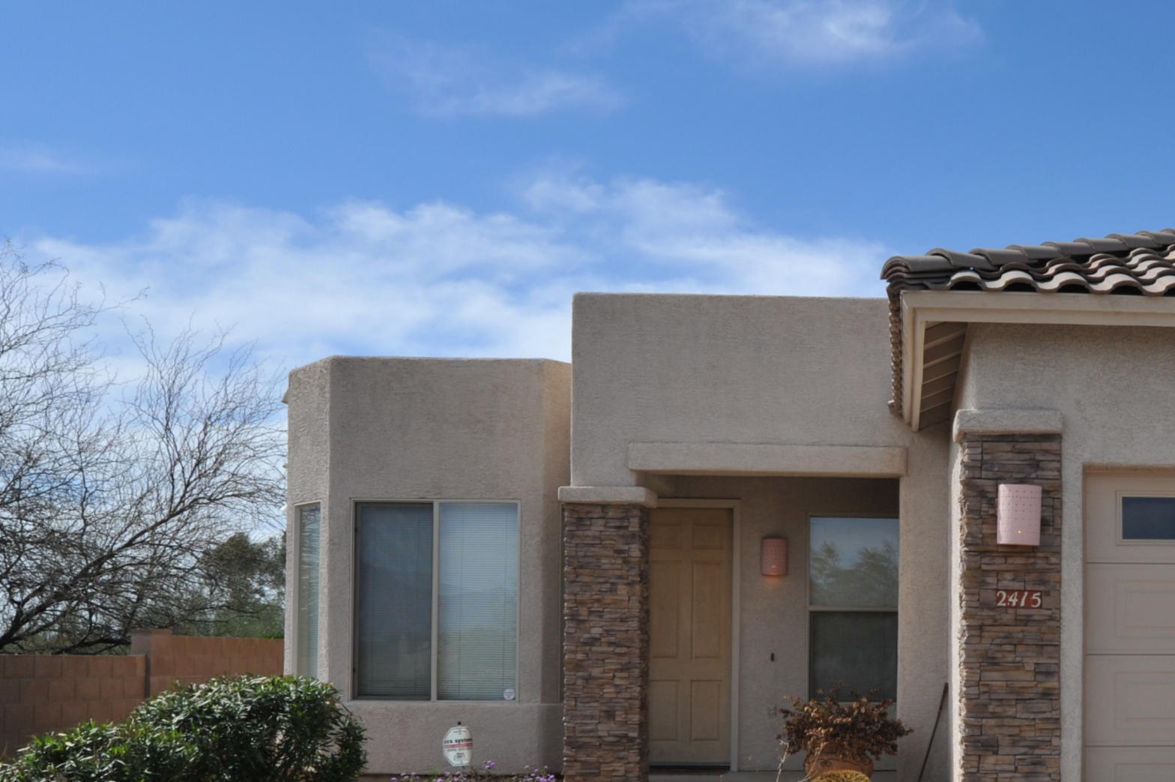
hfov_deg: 41.3
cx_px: 1040
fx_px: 1435
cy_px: 598
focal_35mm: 44
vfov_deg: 29.9
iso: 320
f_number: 16
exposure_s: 1/320
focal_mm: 23
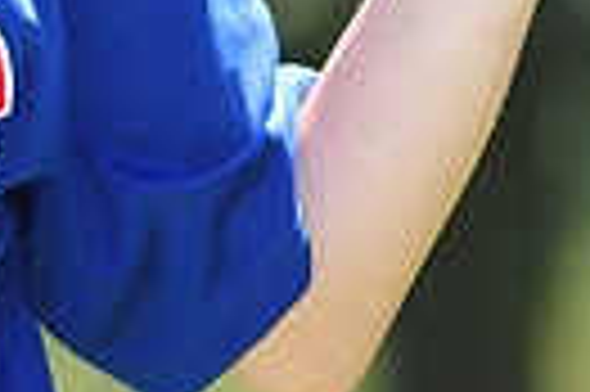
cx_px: -275
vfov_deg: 1.5
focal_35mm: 884
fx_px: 14470
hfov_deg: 2.3
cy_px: -415
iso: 200
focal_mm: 200
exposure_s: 1/320
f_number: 4.5
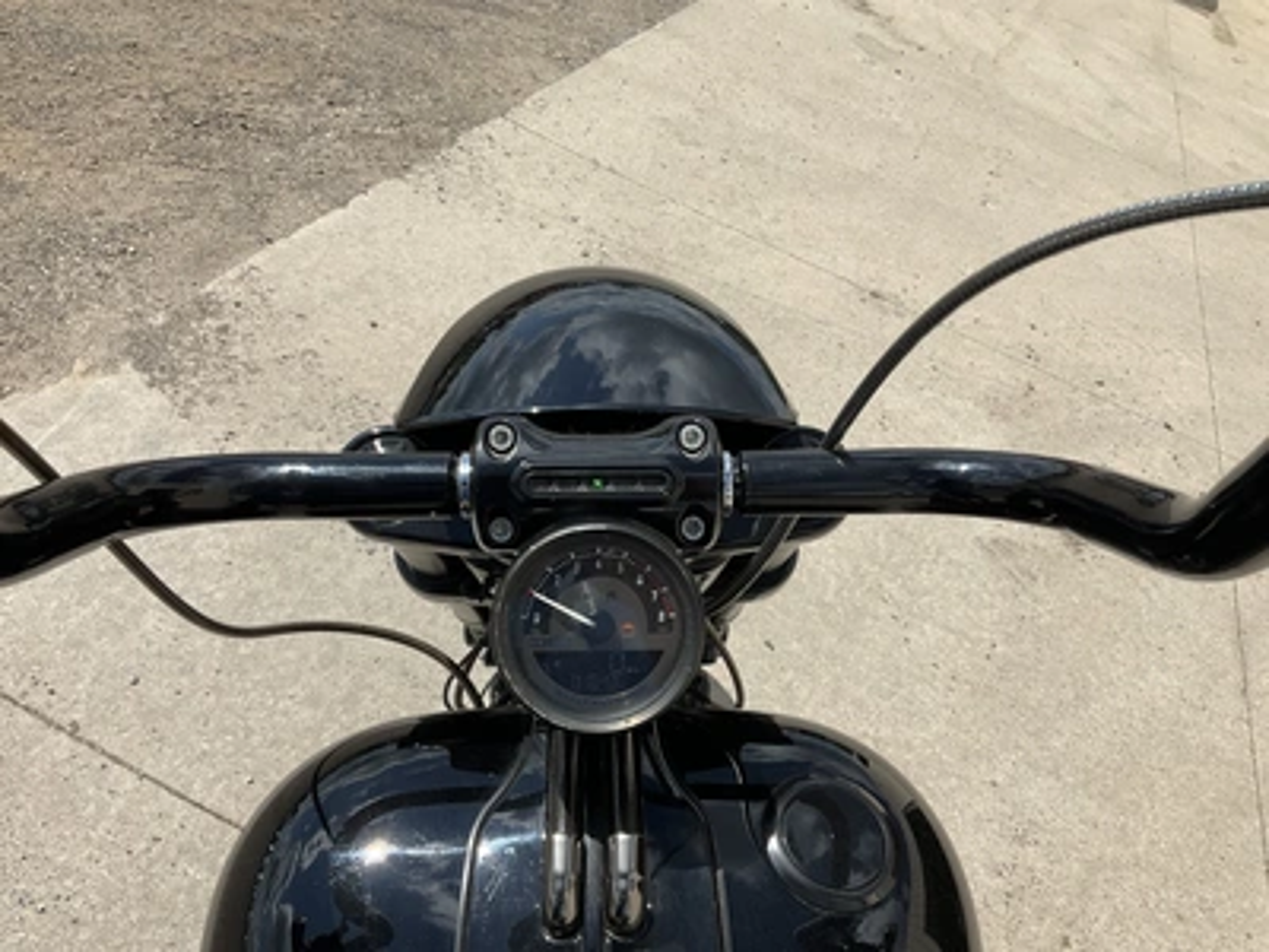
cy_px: 476
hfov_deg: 61.7
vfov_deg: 48.2
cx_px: 634
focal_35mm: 29
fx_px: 1063
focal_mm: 3
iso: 25
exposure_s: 1/2959
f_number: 1.8
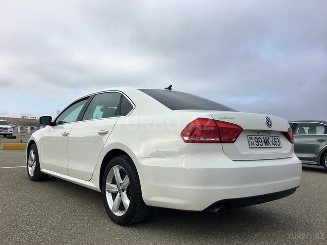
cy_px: 122
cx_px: 164
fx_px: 274
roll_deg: -1.2
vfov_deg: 48.2
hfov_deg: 61.7
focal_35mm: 29
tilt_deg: +2.6
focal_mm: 4.15
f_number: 2.2
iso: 25
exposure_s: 1/1012
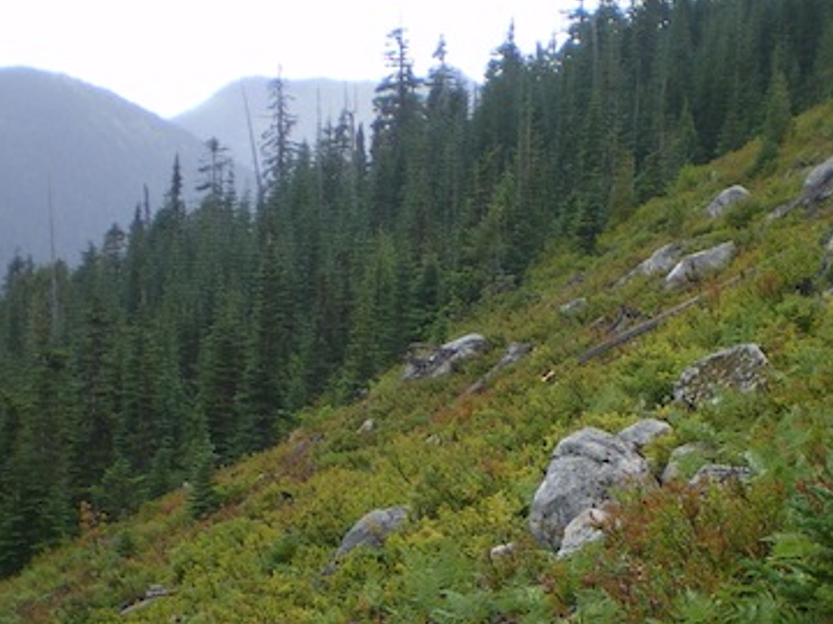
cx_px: 477
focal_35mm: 80
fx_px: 1925
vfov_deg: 18.4
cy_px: 400
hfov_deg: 24.4
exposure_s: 1/80
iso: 50
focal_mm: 6.3
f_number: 3.1
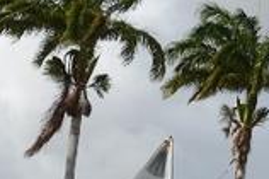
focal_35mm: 208
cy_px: 361
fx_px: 1553
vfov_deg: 6.4
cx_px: 610
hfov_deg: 9.1
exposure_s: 1/2000
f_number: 7.1
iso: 400
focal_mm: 32
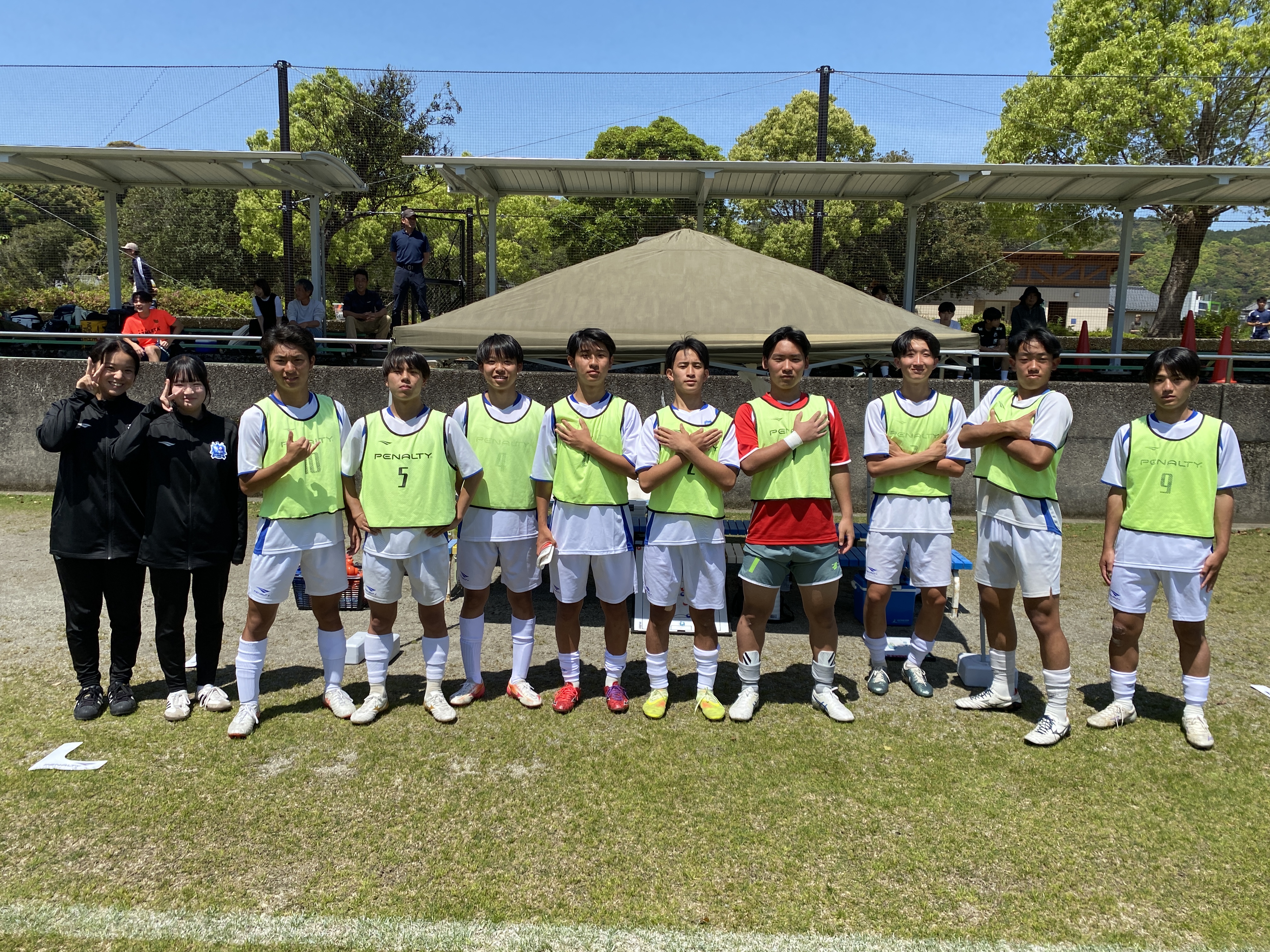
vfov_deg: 53.1
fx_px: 954
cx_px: 635
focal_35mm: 26
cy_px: 476
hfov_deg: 67.3
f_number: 1.8
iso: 32
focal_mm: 4.25
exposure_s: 1/2967
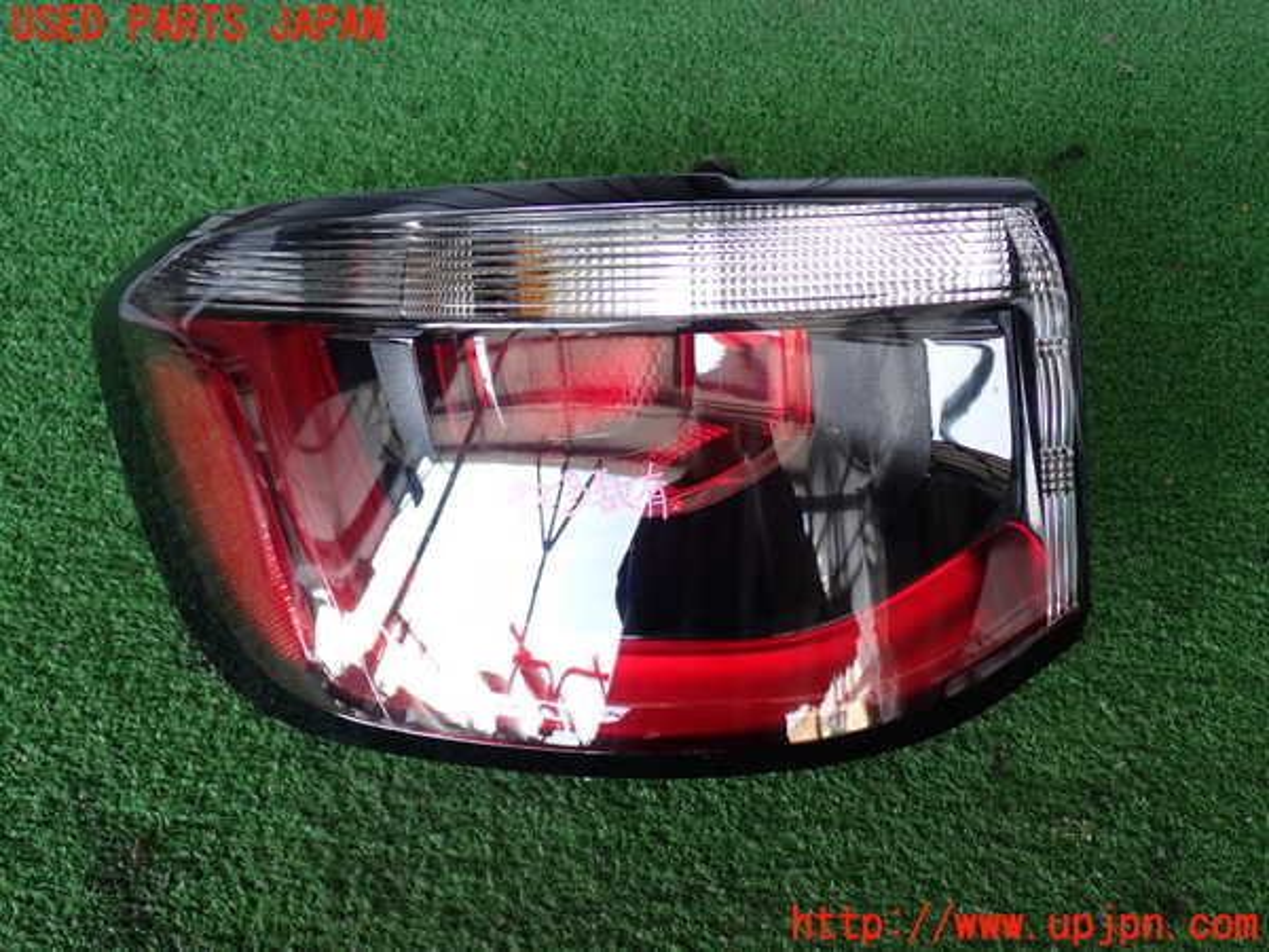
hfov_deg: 51.4
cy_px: 476
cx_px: 634
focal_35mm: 36
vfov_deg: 39.7
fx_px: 1320
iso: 100
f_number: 2.5
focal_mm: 6.37
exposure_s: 1/100
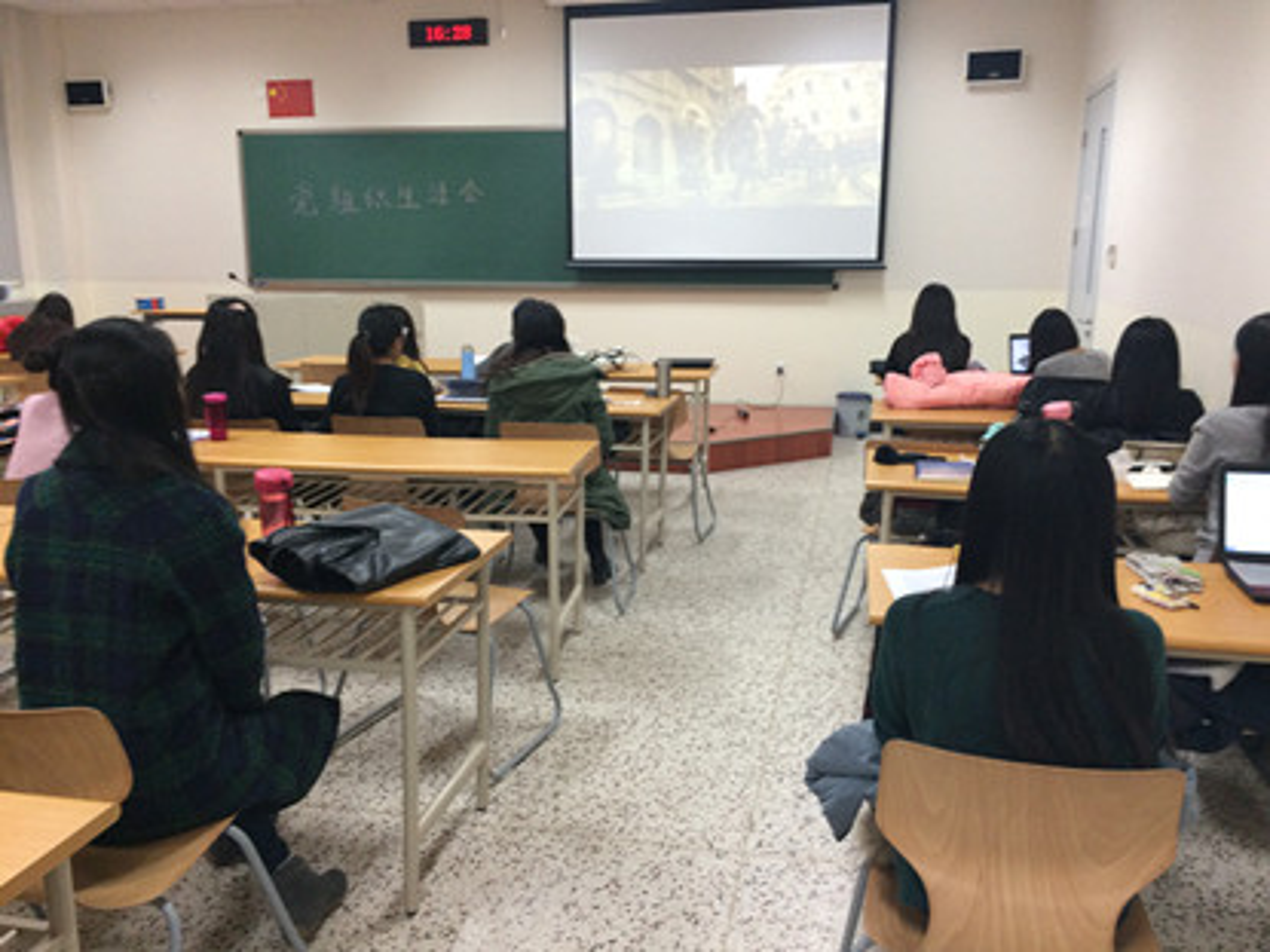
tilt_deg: -11.7
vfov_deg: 48.2
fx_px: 1064
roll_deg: +0.9
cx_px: 635
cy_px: 476
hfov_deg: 61.7
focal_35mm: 29
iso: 160
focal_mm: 4.15
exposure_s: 1/33
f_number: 2.2
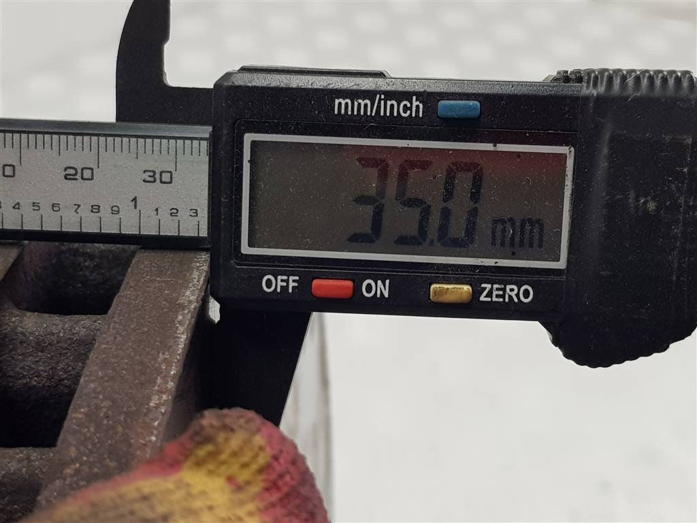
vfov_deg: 53.1
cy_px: 262
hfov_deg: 67.3
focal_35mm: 26
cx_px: 348
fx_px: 524
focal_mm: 4.2
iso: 100
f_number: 1.7
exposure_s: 1/100
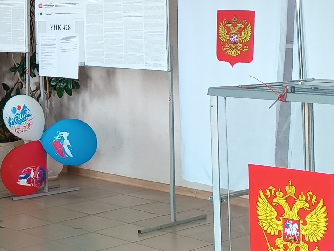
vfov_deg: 16.2
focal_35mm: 90
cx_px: -35
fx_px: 868
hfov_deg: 20.7
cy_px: 18
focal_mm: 4.09
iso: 119
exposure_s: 1/60
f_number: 1.6
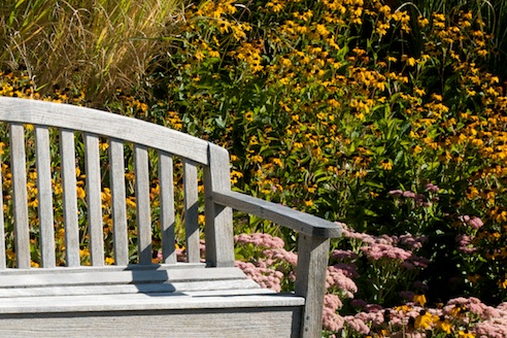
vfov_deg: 8.8
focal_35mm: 156
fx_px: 2197
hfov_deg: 13.0
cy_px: 275
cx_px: -8
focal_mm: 50
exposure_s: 1/400
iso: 200
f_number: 10
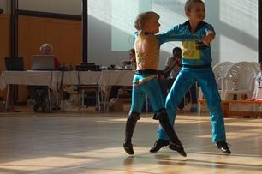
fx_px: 980
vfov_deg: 10.1
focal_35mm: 135
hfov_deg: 15.2
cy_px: 89
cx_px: 165
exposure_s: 1/160
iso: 200
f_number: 6.3
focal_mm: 55
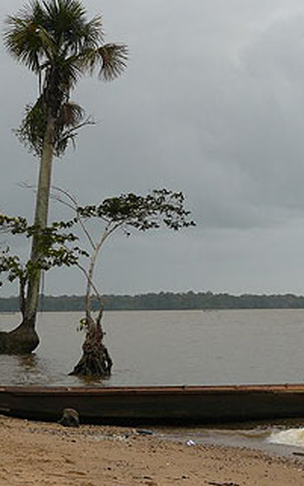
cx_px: 215
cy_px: 239
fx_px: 1377
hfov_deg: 12.6
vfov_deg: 20.0
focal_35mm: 104
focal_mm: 11.6
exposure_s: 1/250
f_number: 4.5
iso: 100
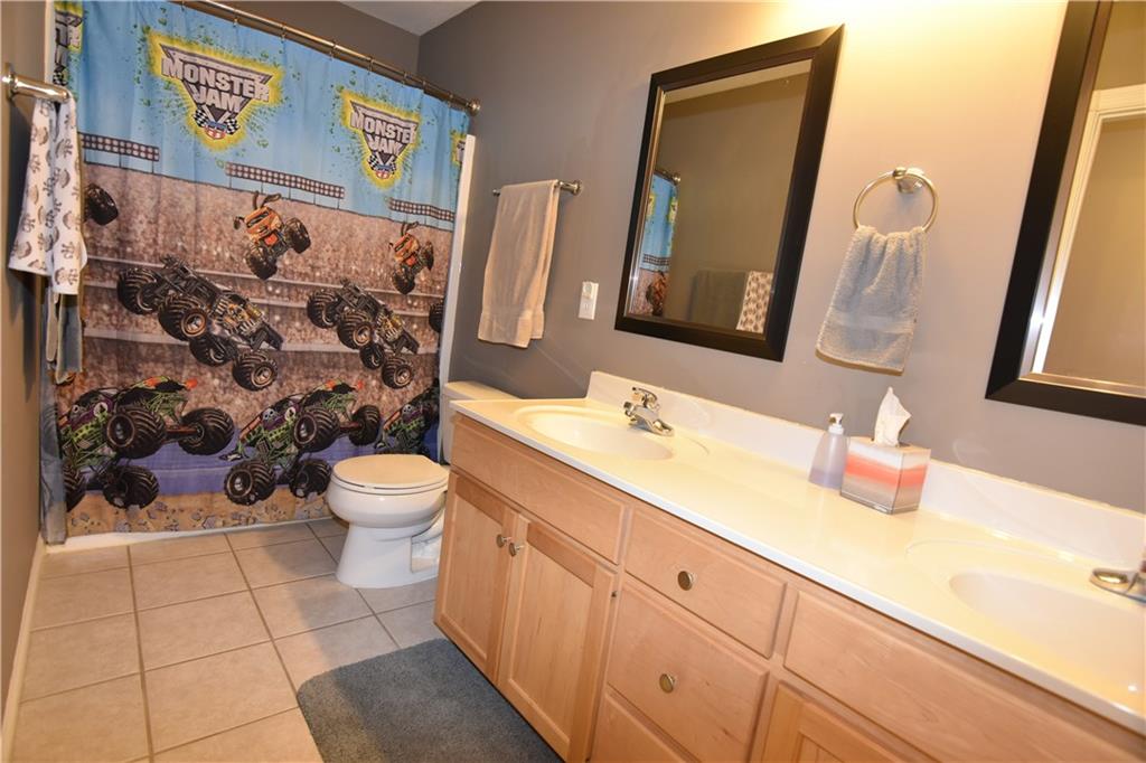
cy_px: 382
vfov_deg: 72.0
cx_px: 573
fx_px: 525
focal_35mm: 16
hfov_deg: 95.0
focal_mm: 11
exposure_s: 1/60
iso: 800
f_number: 3.5
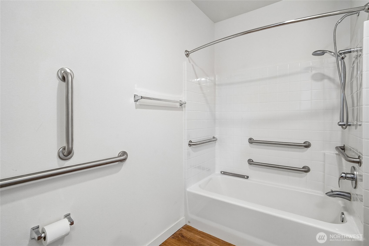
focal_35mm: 16
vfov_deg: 73.7
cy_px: 123
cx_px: 184
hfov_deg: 96.7
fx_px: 164
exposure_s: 1/30
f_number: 8
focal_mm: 16
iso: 1600
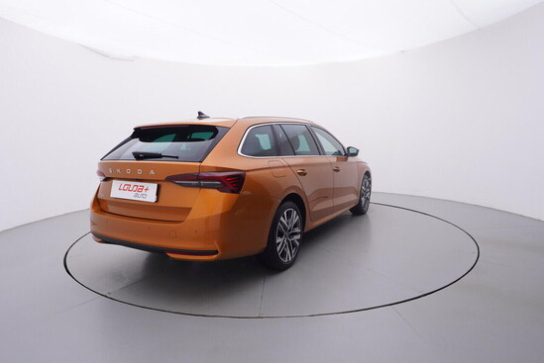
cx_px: 272
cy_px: 182
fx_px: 340
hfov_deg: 77.3
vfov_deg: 56.2
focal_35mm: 22
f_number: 5
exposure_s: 1/80
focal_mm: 15
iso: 200
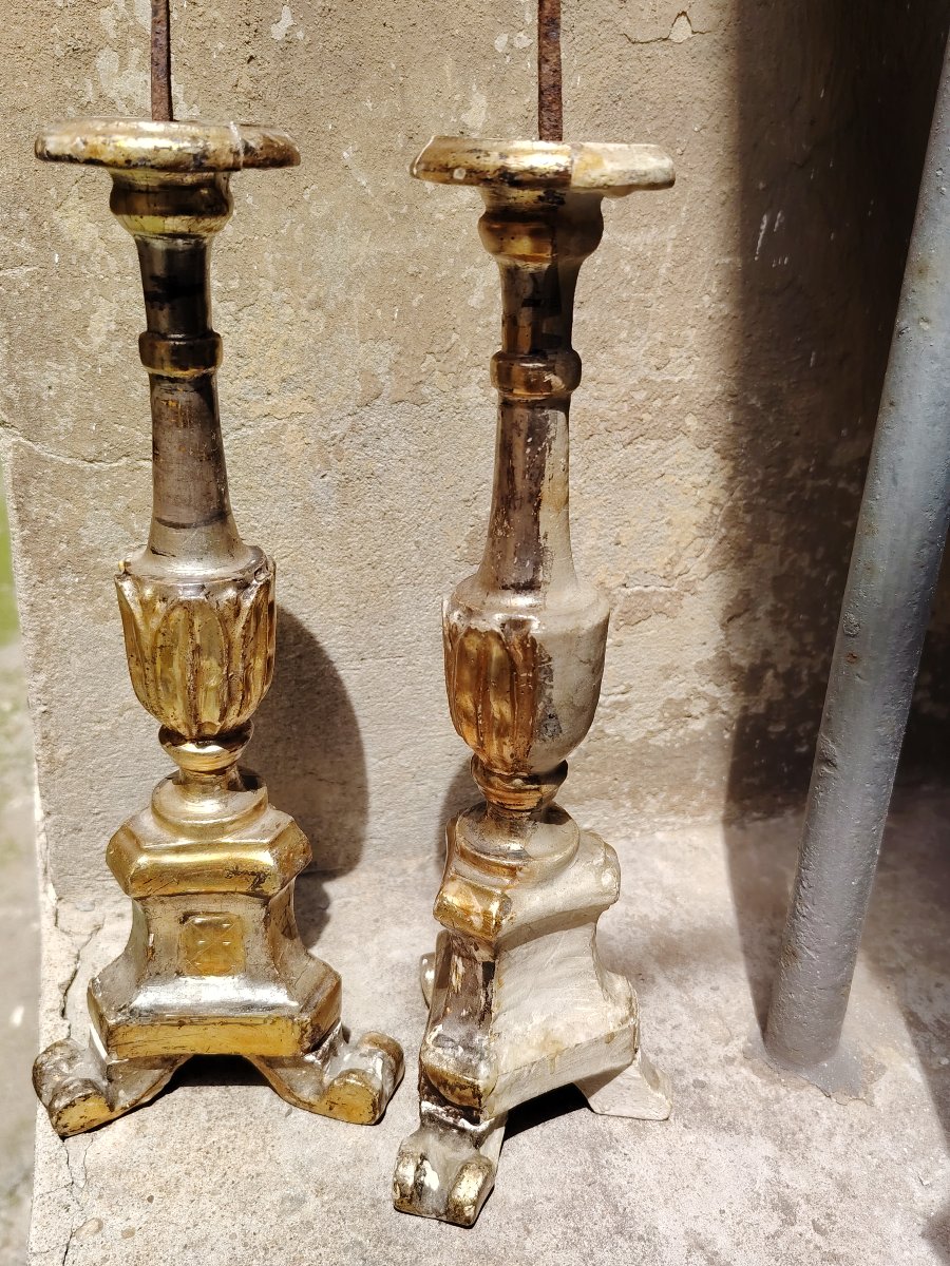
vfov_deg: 60.0
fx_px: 1098
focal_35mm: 30
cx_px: 475
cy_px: 633
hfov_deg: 46.8
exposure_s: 1/376
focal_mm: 5.25
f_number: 1.75
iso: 100
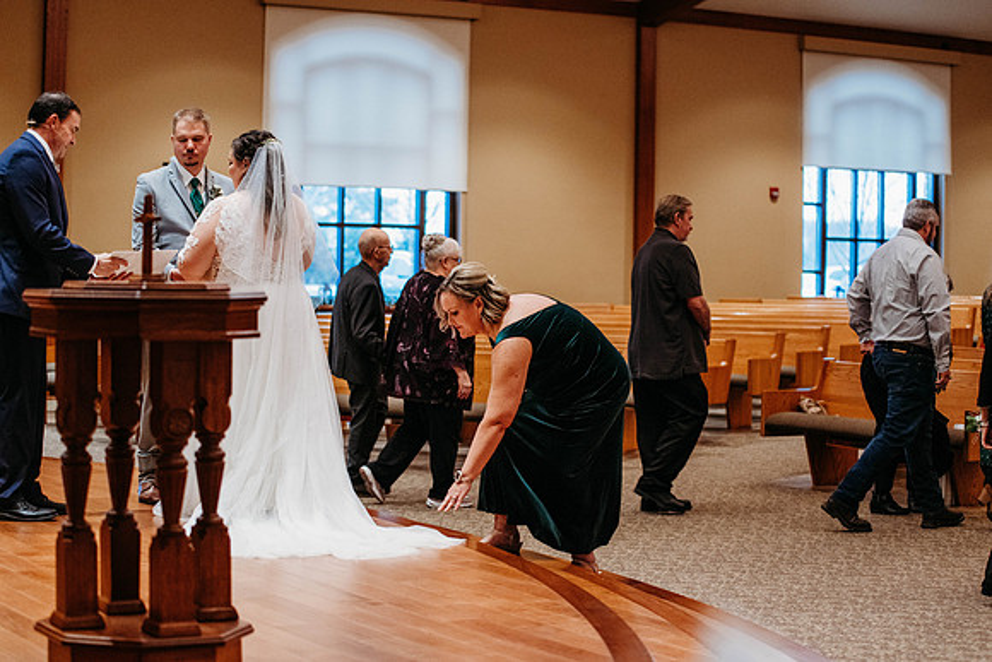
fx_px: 2017
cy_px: 331
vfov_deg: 18.6
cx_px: 509
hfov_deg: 27.6
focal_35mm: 73
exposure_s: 1/250
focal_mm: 70
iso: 2000
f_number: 2.8
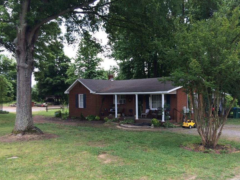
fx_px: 236
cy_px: 104
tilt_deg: -3.8
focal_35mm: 34
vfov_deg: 41.7
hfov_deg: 53.8
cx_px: 133
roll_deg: +1.9
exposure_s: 1/513
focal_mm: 4.15
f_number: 2.2
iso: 32
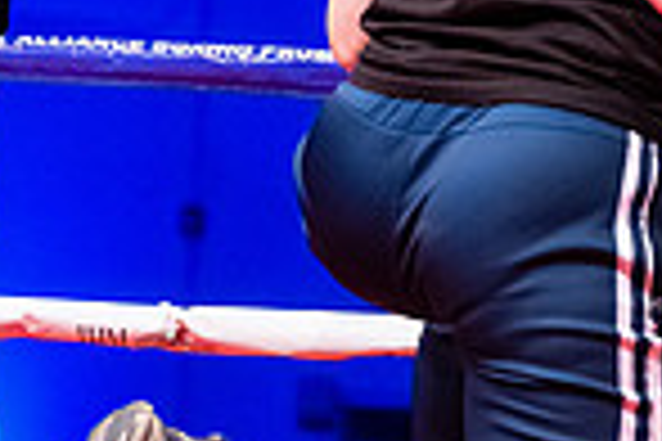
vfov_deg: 5.6
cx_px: 883
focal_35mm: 244
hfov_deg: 8.3
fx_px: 4487
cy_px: 79
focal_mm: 62
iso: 4000
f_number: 2.8
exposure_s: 1/1000
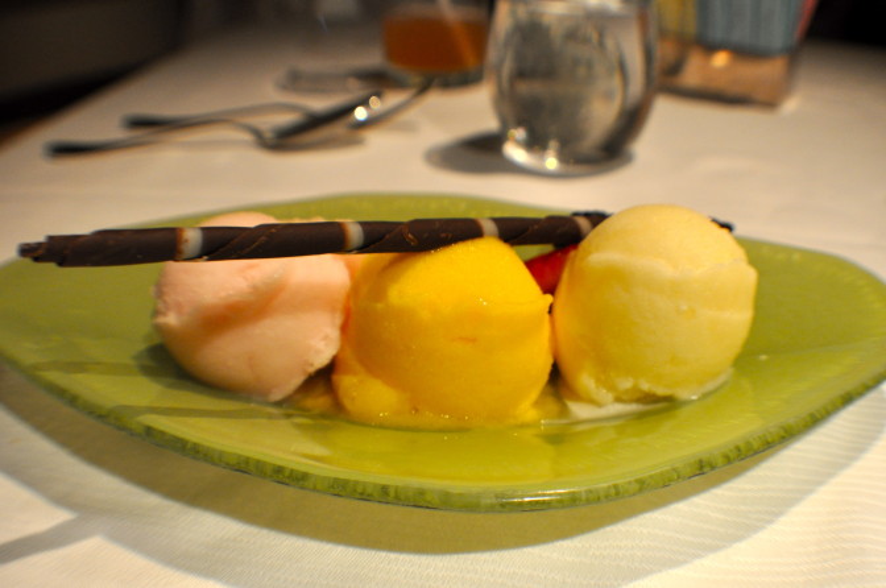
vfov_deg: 16.5
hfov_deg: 24.7
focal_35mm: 82
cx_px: 443
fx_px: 2027
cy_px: 294
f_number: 5.6
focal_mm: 55
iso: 900
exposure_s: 1/30
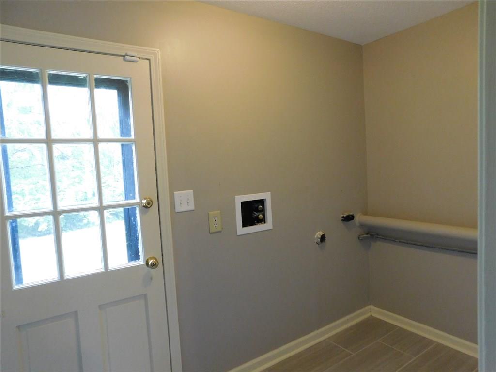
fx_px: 330
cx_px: 248
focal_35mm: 23
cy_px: 186
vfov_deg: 58.9
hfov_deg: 73.9
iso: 400
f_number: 3
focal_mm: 4
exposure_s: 1/25
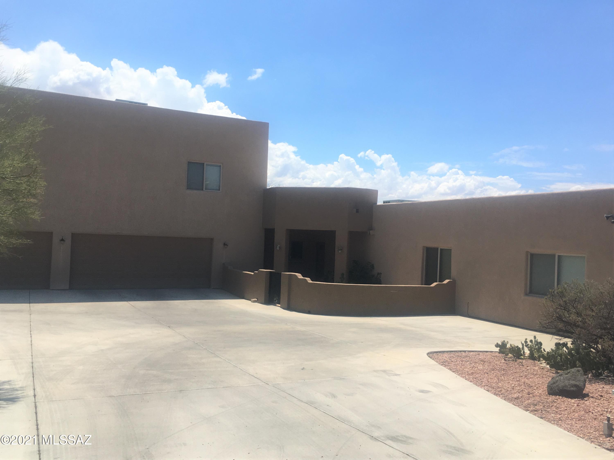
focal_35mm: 29
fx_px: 514
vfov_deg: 48.2
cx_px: 307
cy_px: 230
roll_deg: +0.1
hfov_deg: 61.7
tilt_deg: +0.2
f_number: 2.2
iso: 25
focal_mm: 4.15
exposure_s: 1/2481
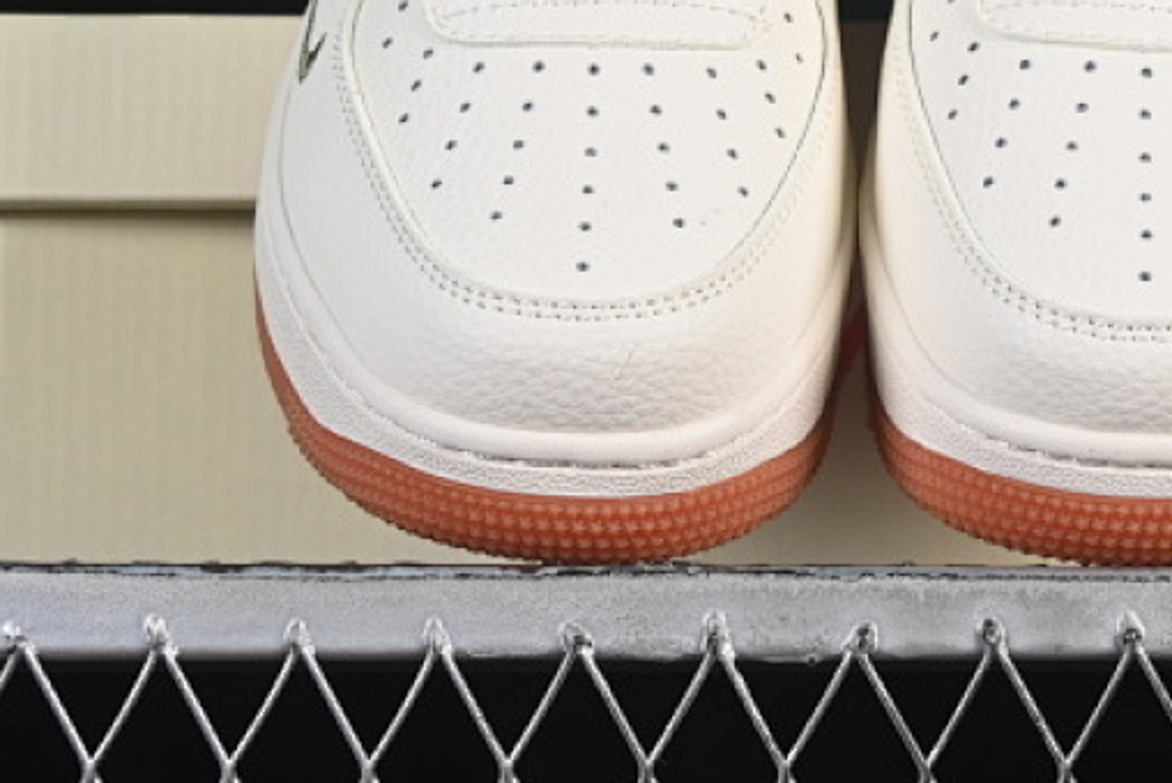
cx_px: 859
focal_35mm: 159
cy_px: 55
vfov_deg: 8.6
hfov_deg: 12.9
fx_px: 5179
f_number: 8
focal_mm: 50
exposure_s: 1/80
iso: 160
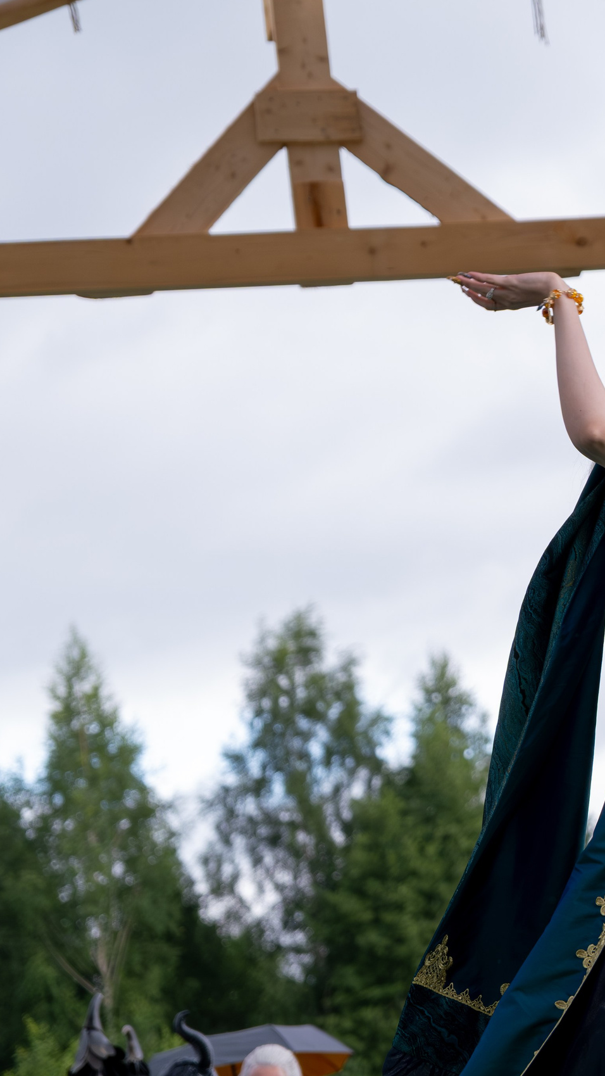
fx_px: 3735
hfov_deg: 9.2
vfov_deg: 16.4
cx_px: 654
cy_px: 536
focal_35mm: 131
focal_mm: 55
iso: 640
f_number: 3.6
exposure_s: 1/1250
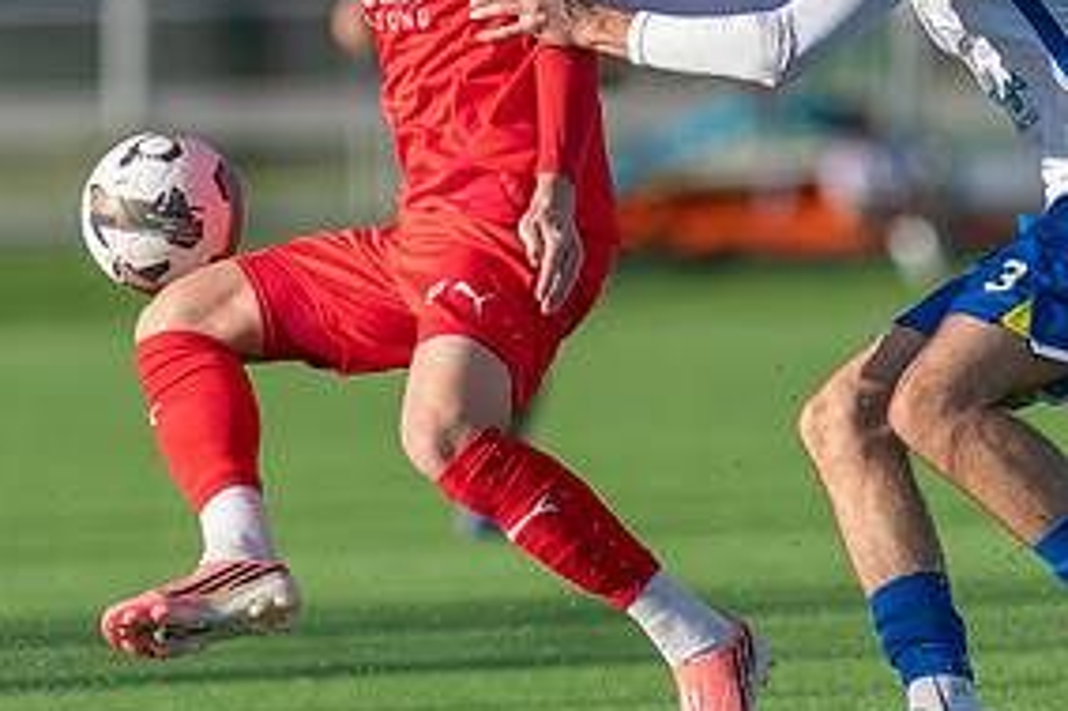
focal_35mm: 919
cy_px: 40
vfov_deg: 1.5
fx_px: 27247
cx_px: 478
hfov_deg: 2.2
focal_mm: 300
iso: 200
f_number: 3.2
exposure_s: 1/2000
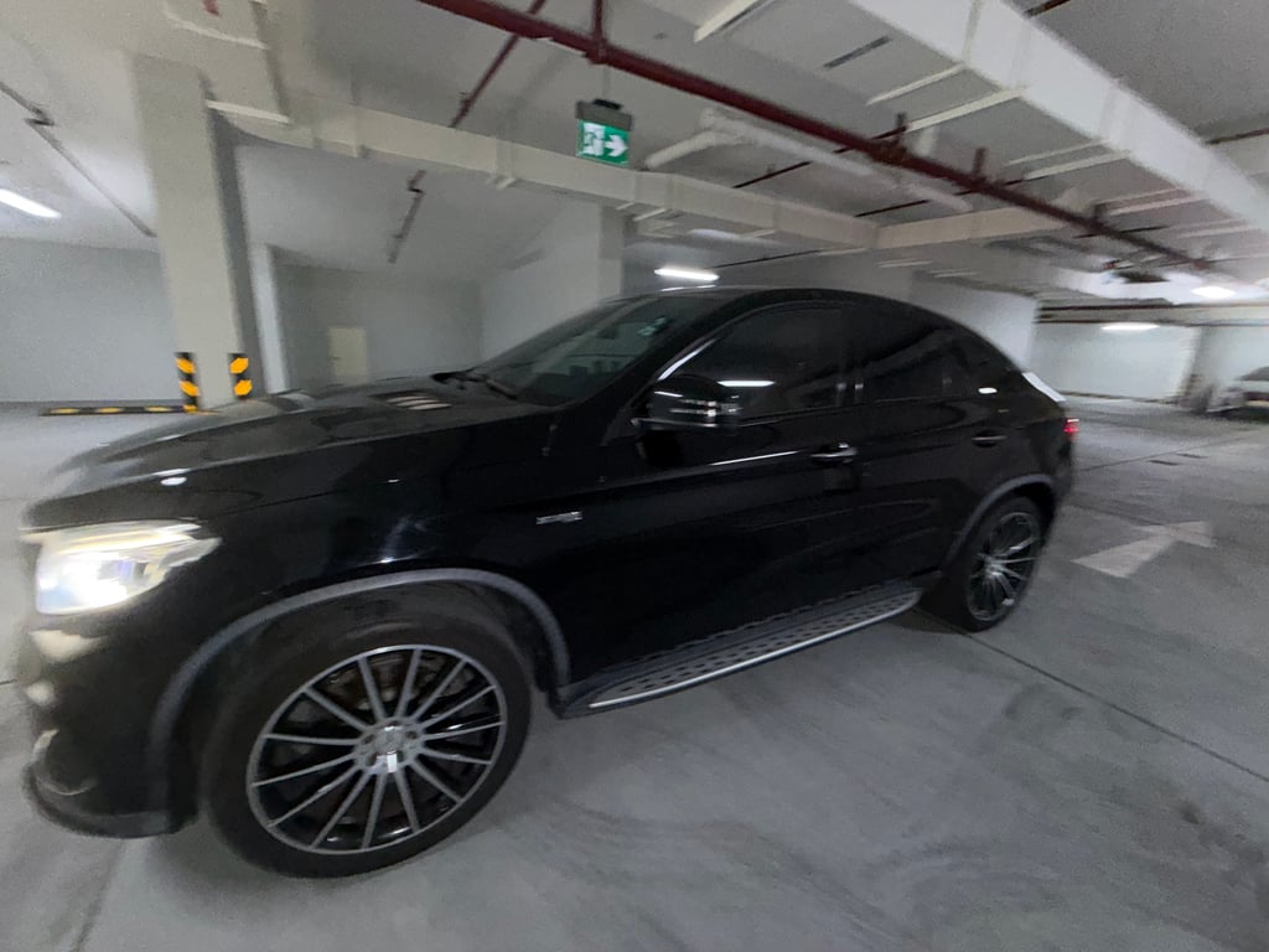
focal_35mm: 14
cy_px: 476
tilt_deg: -15.0
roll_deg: -2.9
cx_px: 634
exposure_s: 1/33
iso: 320
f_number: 2.2
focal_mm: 2.22
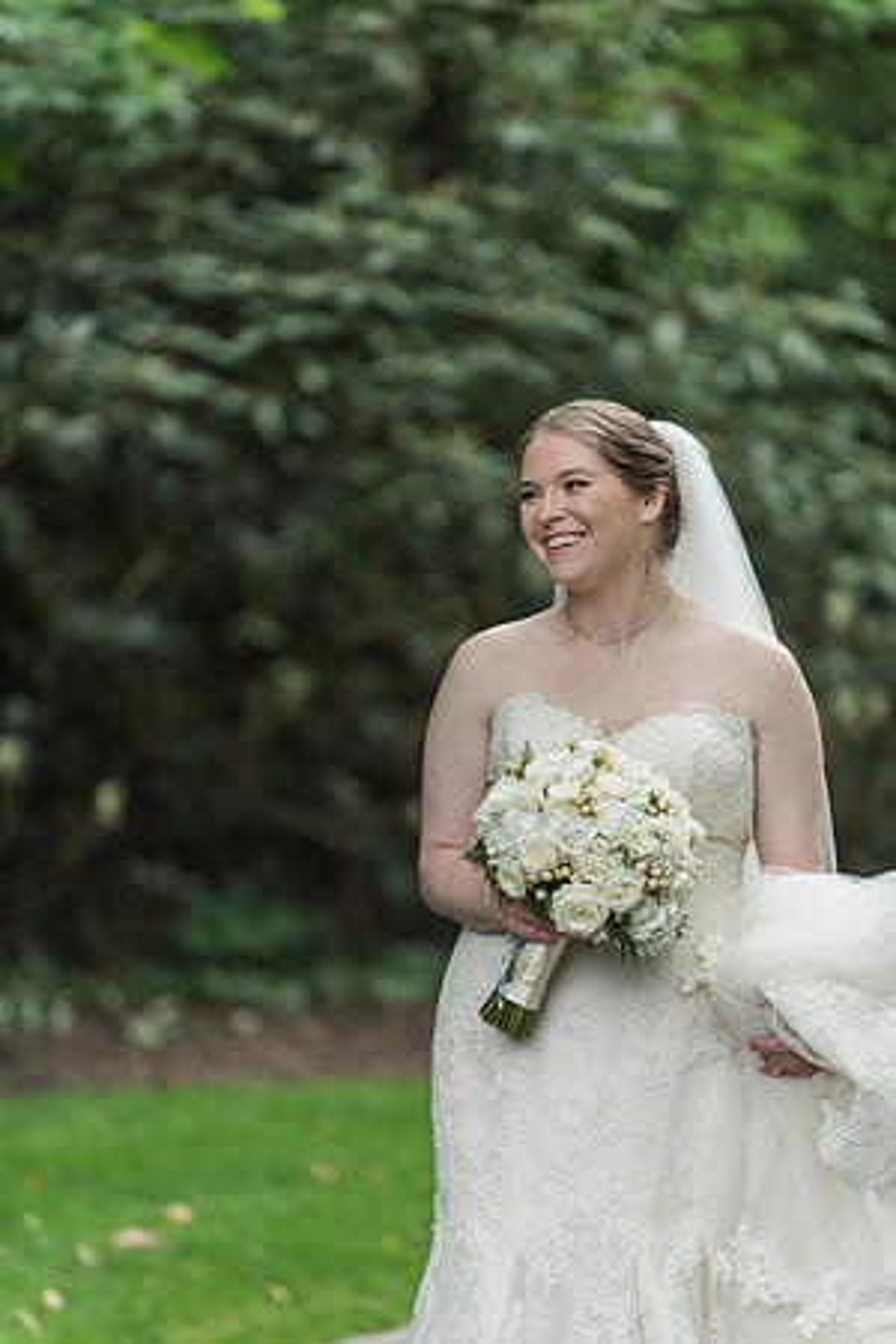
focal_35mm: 200
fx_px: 7466
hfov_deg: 6.9
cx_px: 448
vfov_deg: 10.3
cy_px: 672
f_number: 2.8
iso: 500
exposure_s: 1/500
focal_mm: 200
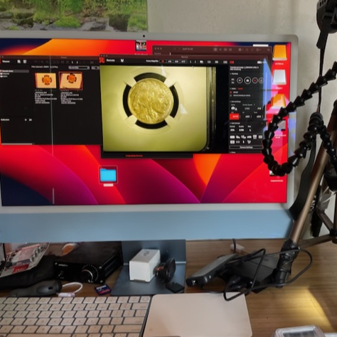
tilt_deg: -10.4
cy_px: 169
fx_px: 341
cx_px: 220
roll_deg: -0.1
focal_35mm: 31
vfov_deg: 52.5
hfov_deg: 51.7
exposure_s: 1/101
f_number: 1.6
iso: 125
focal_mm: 4.2
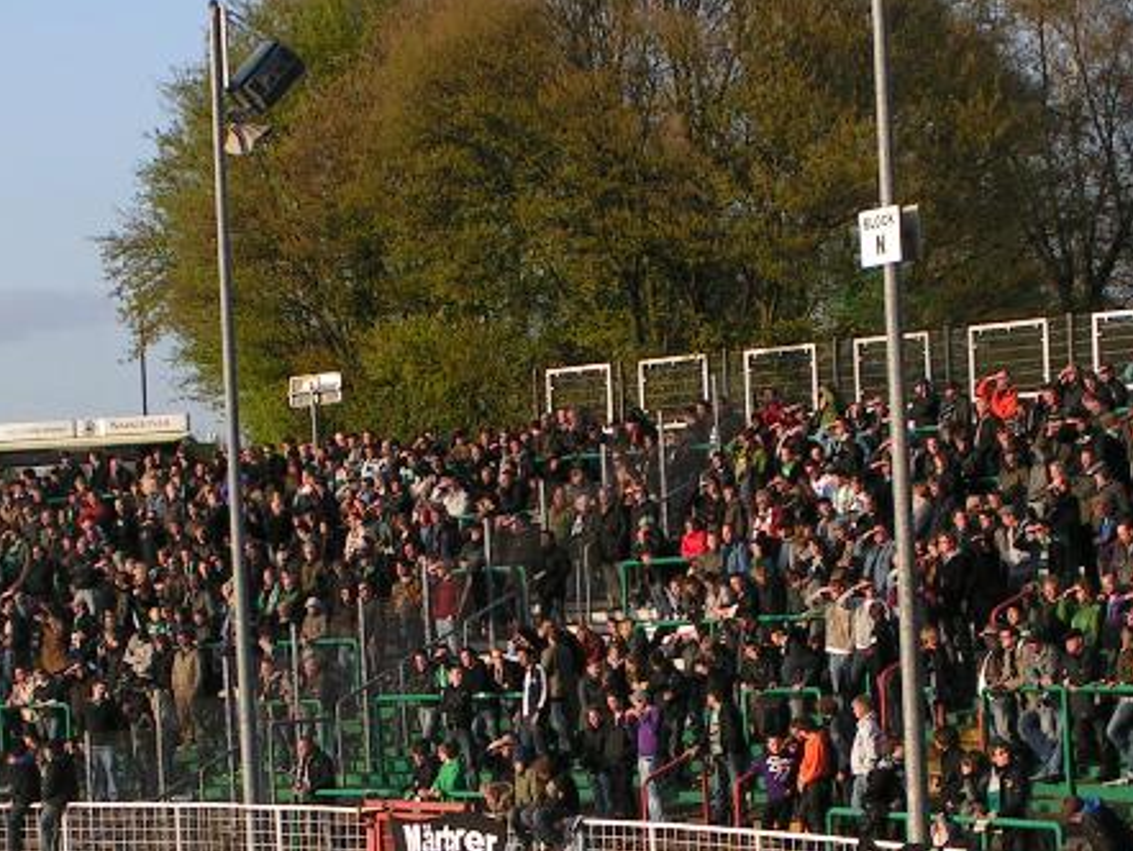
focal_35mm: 123
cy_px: 638
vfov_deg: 12.0
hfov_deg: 16.0
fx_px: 4028
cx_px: 525
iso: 50
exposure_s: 1/250
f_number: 5
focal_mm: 10.5
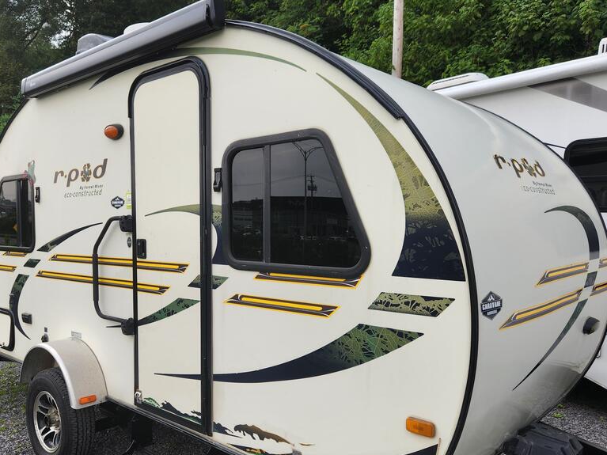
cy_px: 258
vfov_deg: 46.7
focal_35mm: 30
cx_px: 256
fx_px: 526
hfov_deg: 59.7
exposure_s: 1/655
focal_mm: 5.4
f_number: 1.8
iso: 20
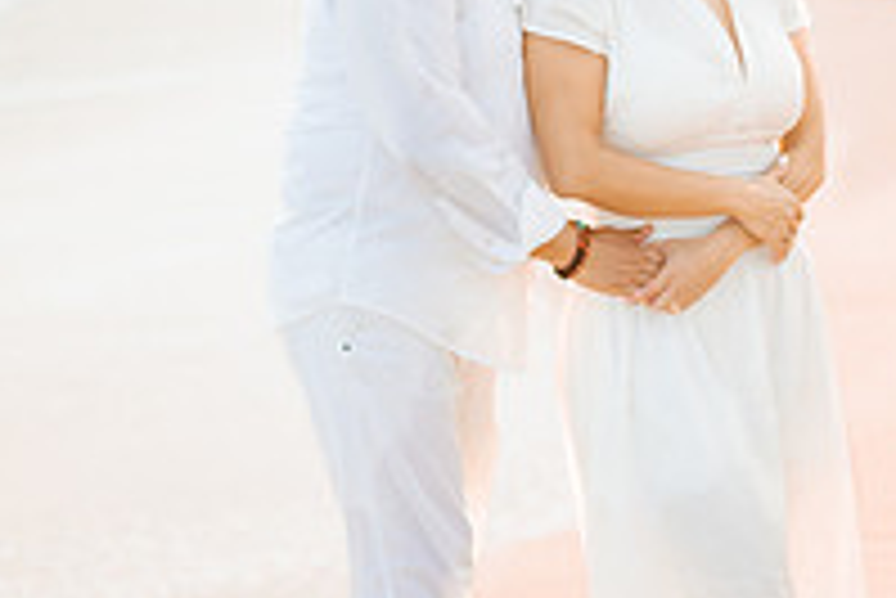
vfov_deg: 17.3
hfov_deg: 25.5
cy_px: 283
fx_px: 1968
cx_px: 626
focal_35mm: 79
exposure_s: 1/1600
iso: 100
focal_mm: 35
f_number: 1.4
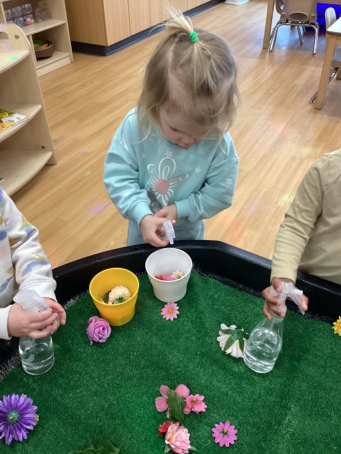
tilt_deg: -39.6
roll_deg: +1.0
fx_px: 407
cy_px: 227
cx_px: 170
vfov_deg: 58.3
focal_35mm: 31
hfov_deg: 45.5
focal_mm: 3.3
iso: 320
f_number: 2.4
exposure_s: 1/60
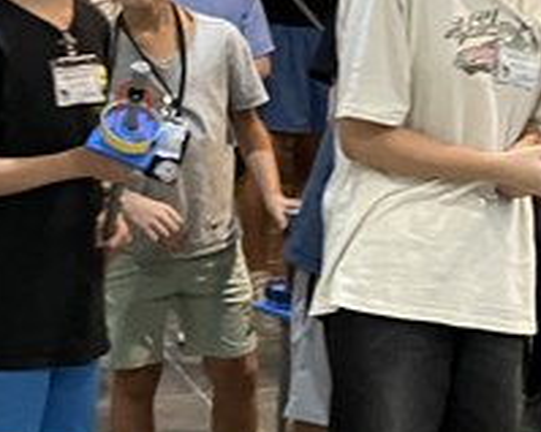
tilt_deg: -9.5
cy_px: 198
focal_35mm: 110
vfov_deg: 14.0
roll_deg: -2.6
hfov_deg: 16.6
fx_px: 1760
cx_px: 674
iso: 500
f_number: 1.8
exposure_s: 1/30
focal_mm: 3.99
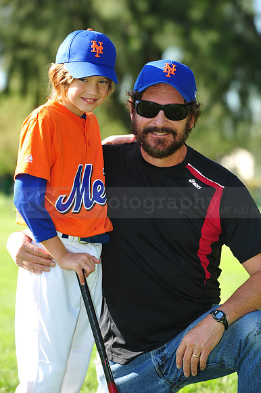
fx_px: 1796
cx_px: 130
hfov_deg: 8.3
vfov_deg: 12.5
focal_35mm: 165
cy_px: 196
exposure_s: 1/250
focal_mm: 165
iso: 200
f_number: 5.6
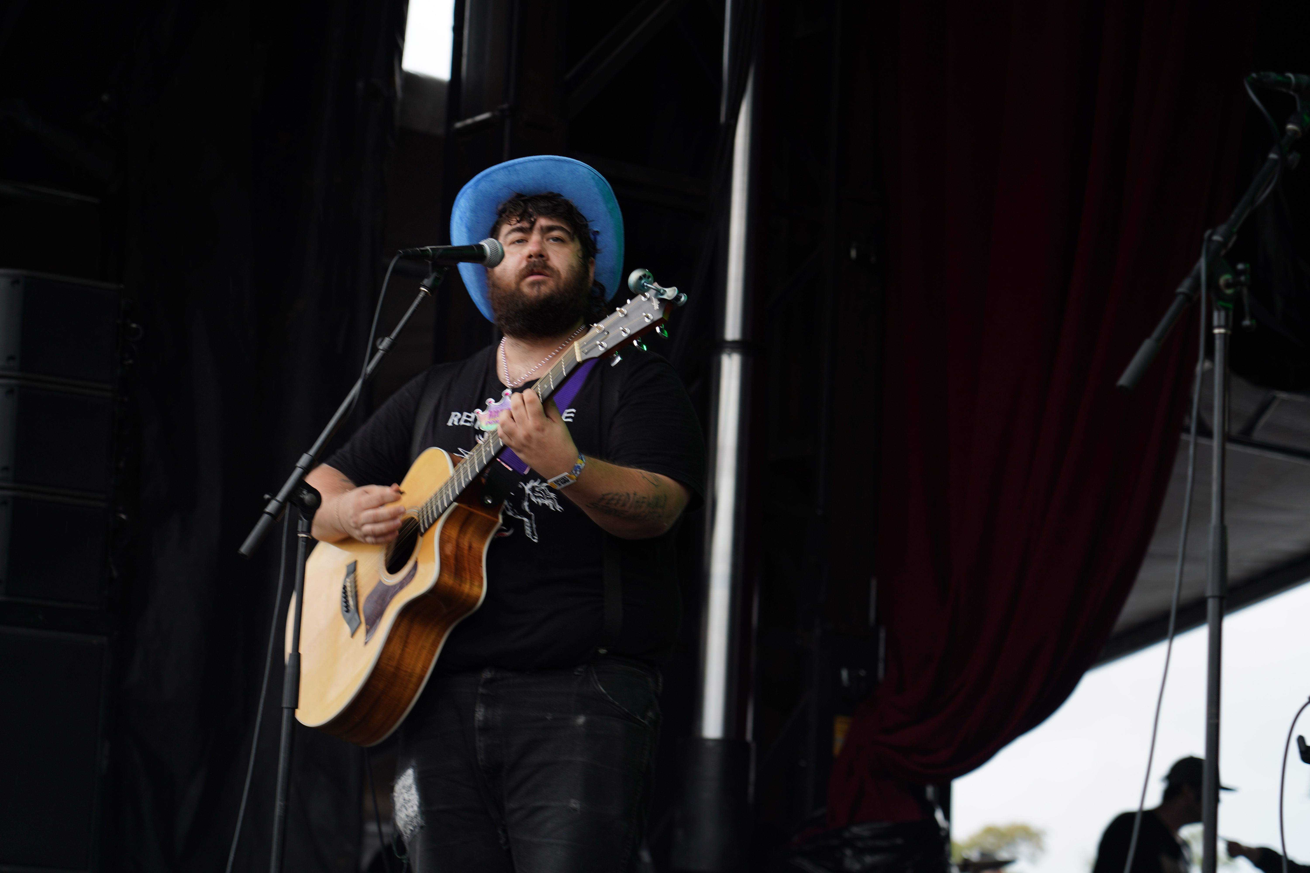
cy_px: 436
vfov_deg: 13.0
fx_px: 3821
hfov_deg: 19.5
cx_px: 655
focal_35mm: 105
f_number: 4.5
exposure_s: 1/160
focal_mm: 105
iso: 100
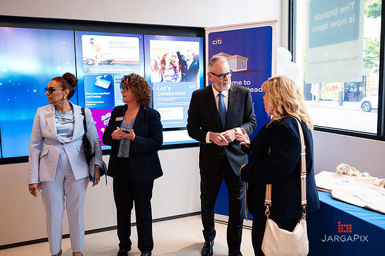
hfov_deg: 62.9
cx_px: 202
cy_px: 122
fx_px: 315
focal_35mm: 29
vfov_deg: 44.3
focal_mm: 27
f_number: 3.2
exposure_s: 1/200
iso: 1000
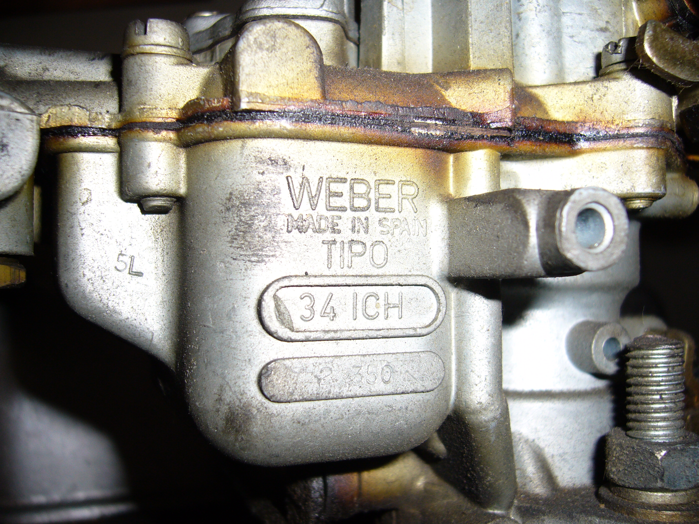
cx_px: 350
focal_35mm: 35
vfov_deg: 40.7
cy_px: 262
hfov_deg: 52.6
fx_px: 707
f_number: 2.8
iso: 80
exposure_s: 1/60
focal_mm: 5.8
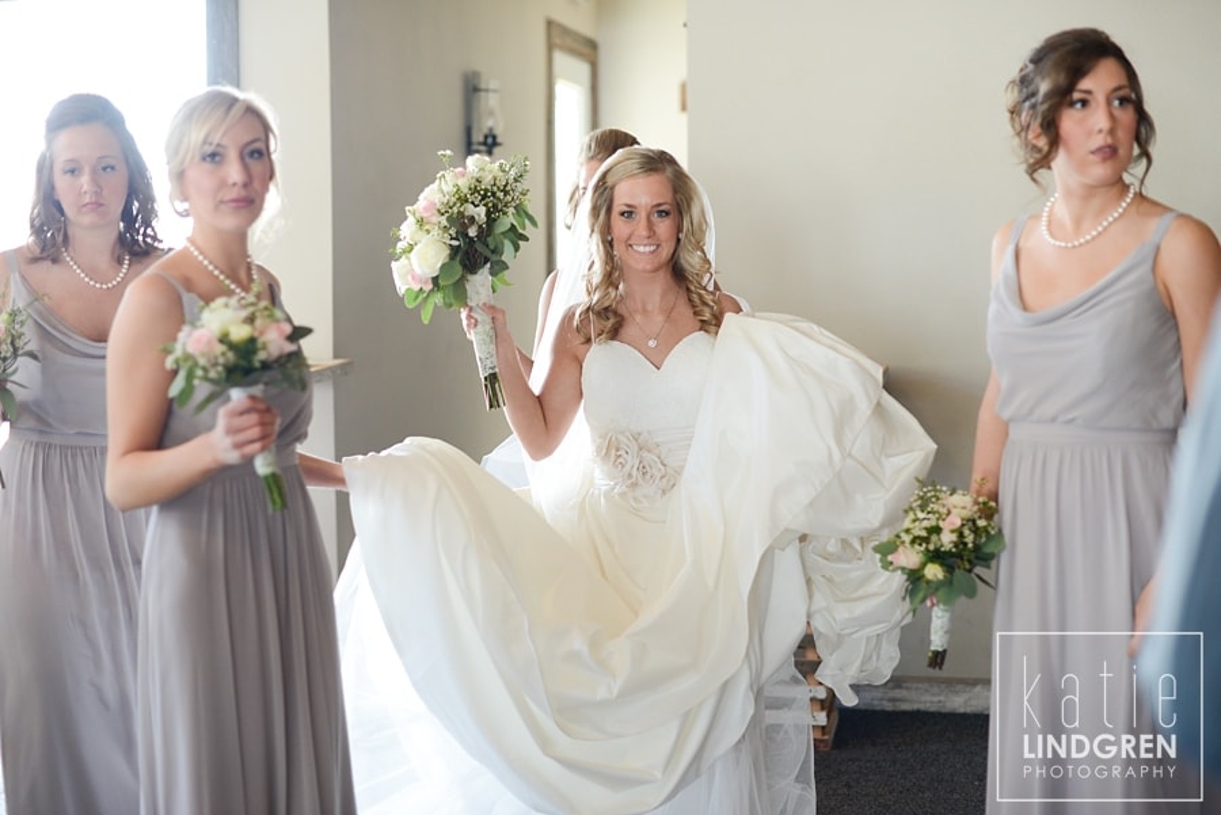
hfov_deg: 39.6
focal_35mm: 50
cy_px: 408
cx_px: 610
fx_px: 1697
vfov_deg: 27.0
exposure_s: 1/160
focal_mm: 50
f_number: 2.2
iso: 800
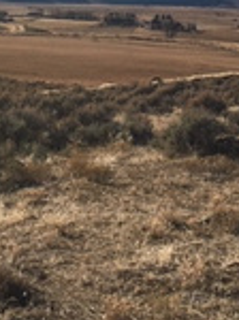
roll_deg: -2.4
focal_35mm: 93
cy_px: 41
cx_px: 109
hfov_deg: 15.8
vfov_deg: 20.7
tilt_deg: -1.3
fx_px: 859
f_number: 2.2
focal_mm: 4.15
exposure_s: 1/2481
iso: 25
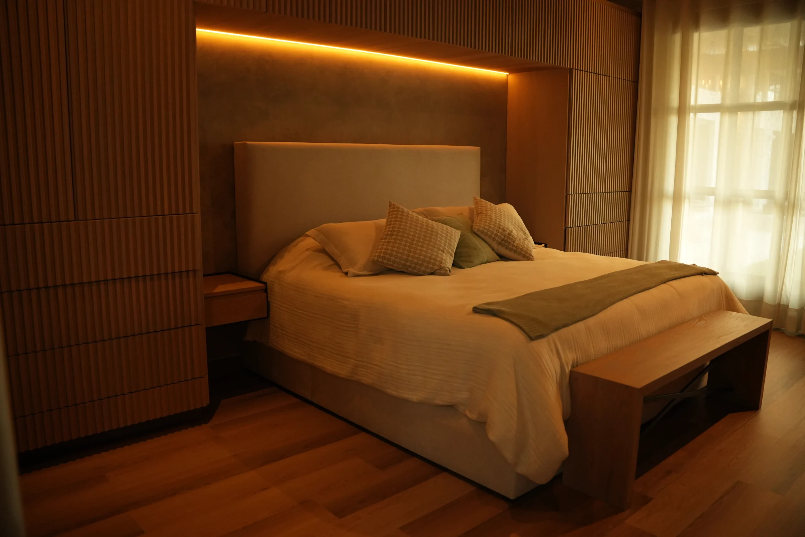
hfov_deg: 65.5
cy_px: 268
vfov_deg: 46.4
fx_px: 626
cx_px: 402
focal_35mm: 28
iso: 3200
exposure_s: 1/100
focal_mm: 28
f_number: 2.8
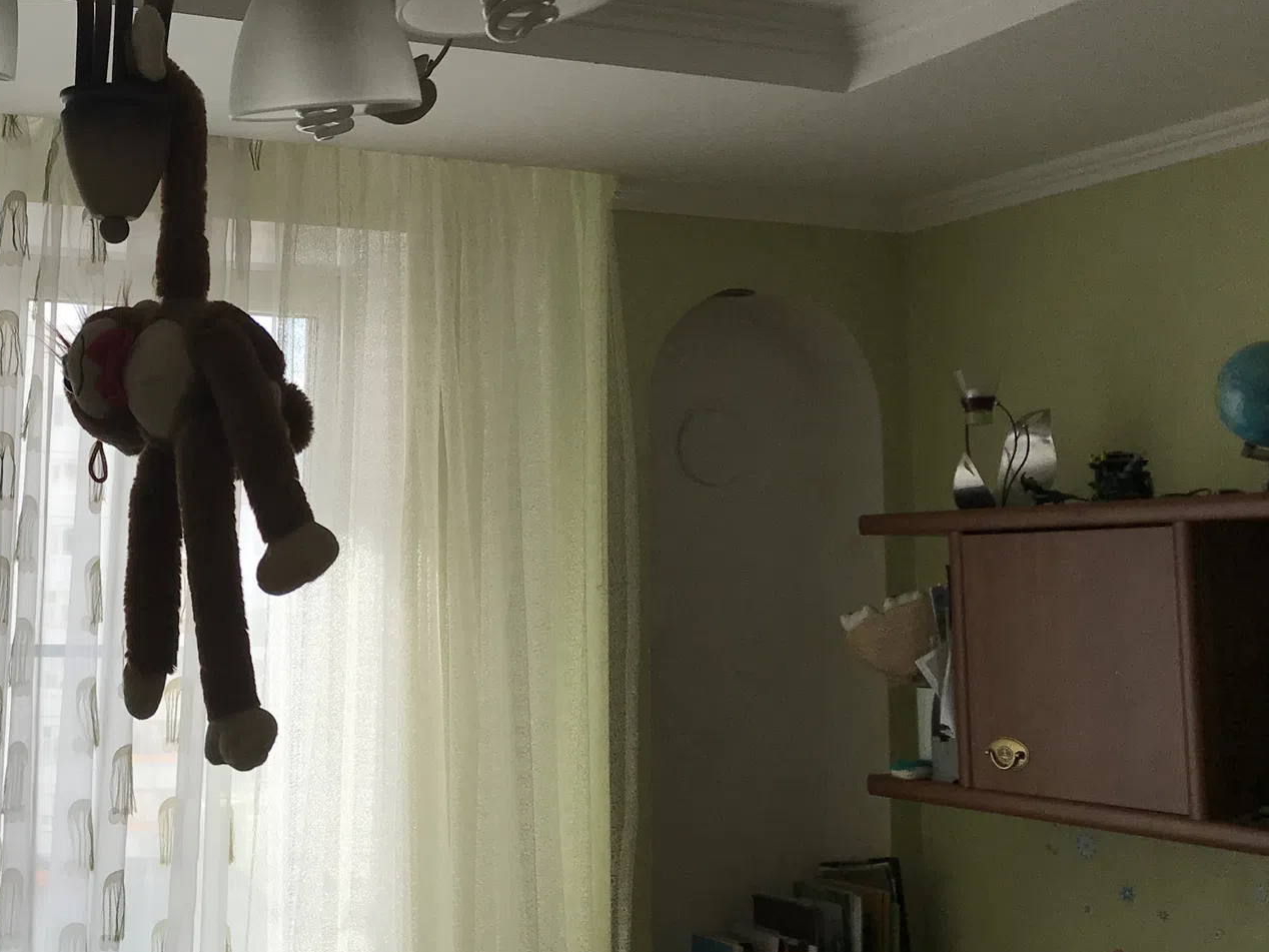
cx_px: 244
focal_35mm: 53
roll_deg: -1.0
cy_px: 378
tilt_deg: +7.6
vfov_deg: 27.5
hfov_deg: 35.0
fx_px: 1943
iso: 20
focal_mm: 3.99
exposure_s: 1/244
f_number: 1.8
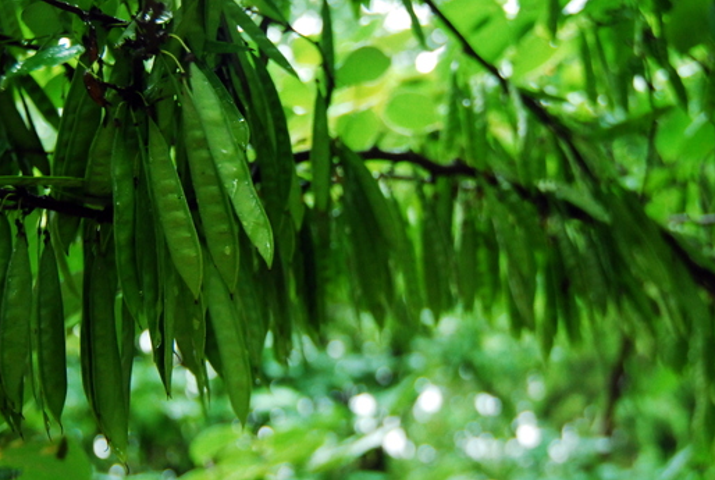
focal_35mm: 56
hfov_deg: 35.5
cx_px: 389
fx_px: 1114
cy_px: 183
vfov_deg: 24.2
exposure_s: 1/30
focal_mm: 30
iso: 800
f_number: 4.5
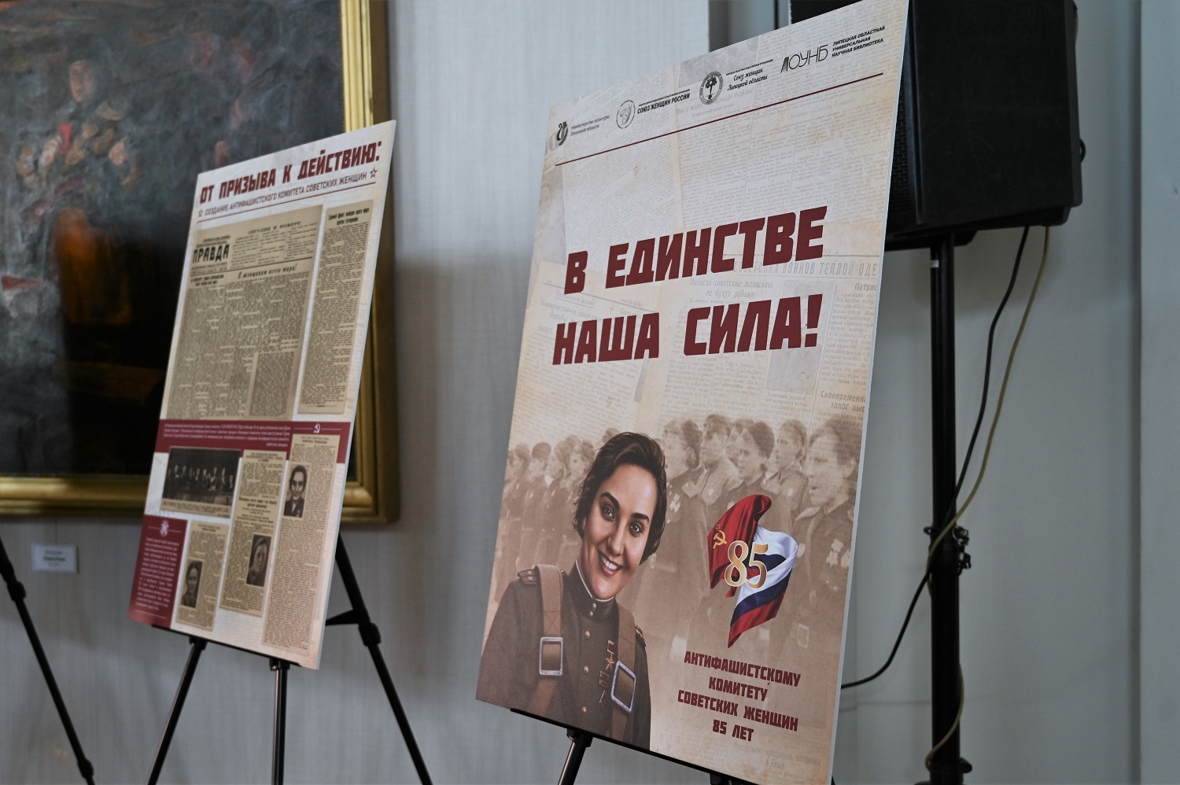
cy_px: 392
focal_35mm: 34
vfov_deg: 38.3
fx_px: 1130
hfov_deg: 55.1
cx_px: 590
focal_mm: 34.5
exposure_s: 1/125
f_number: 4
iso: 900
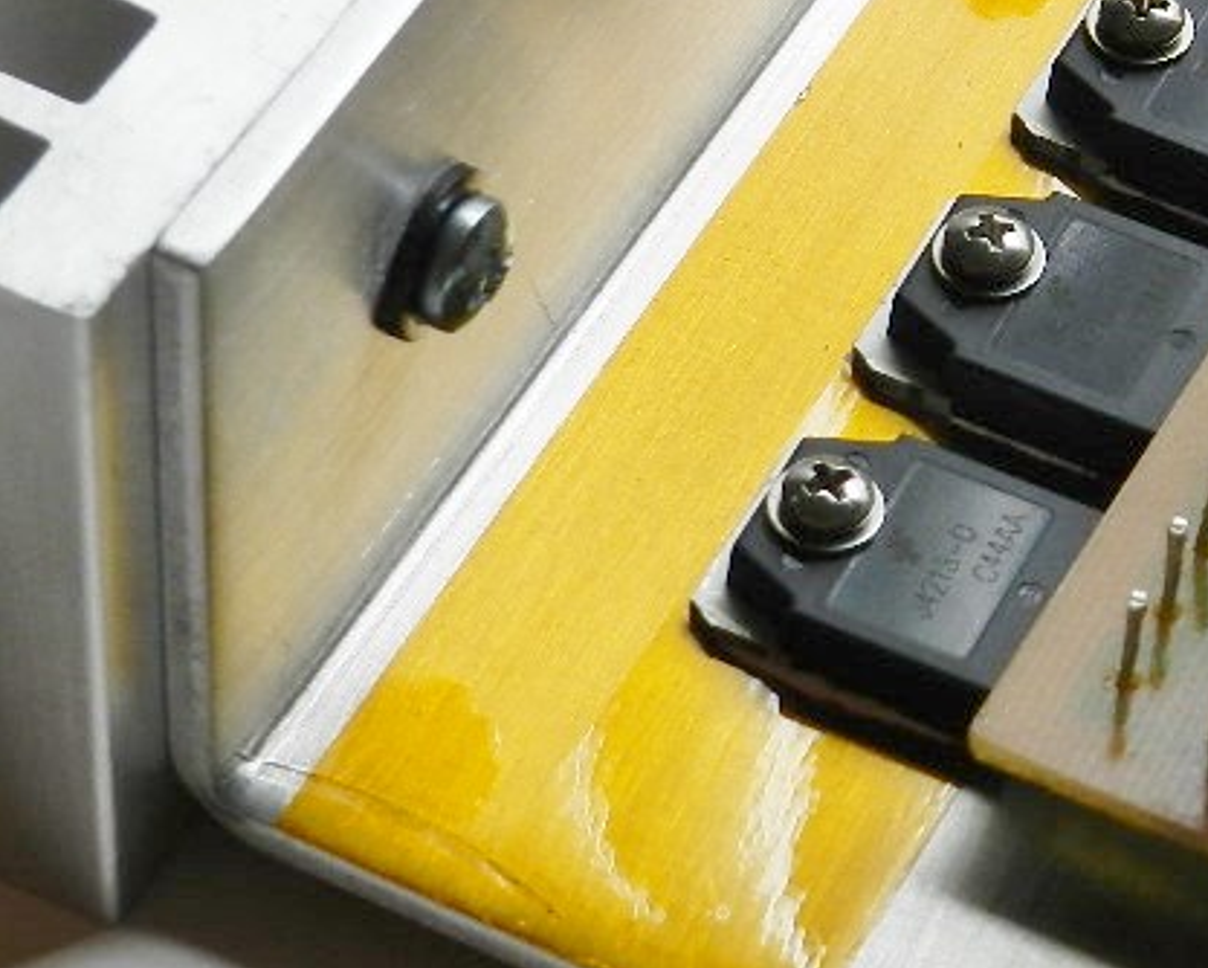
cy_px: -29
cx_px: 1289
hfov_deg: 11.7
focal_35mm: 163
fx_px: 5830
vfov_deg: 9.4
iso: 160
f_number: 4.7
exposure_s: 1/160
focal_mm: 12.1
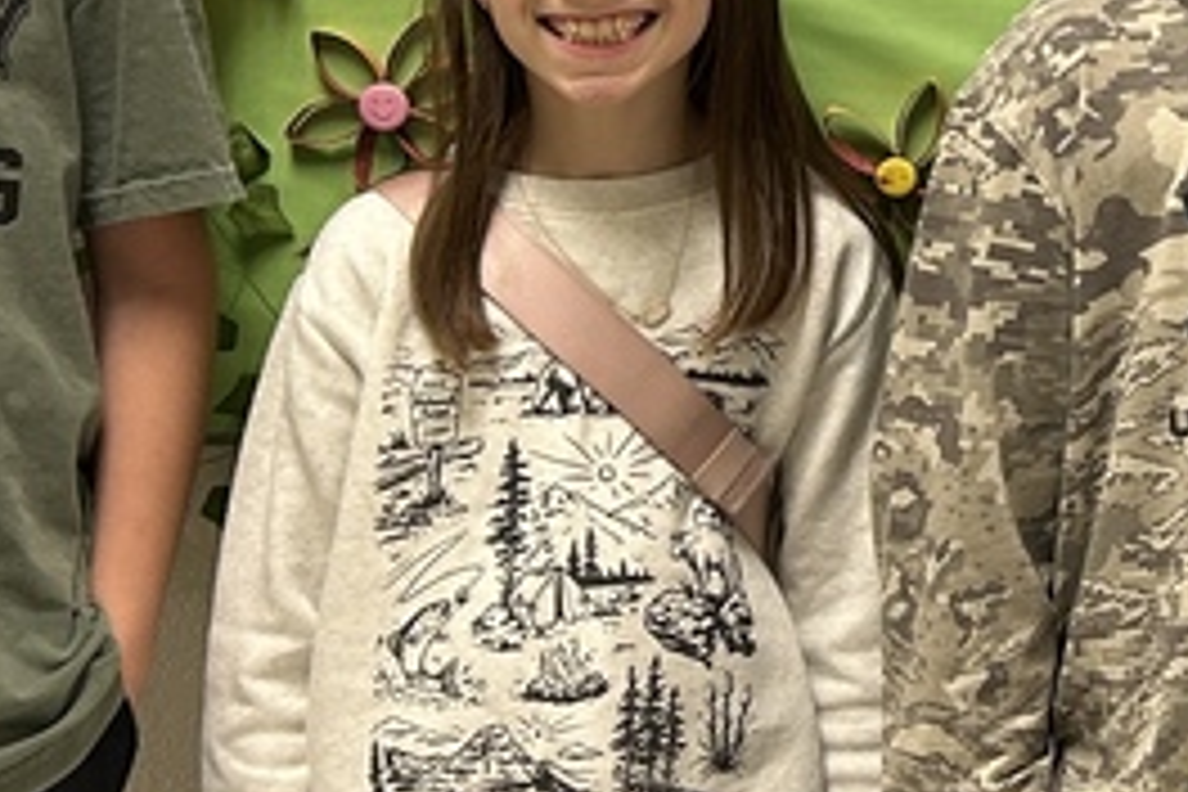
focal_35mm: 105
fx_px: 3465
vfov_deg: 12.9
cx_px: 1616
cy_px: 68
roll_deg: -0.6
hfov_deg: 18.0
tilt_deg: -6.1
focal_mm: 5.7
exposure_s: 1/60
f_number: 1.5
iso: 100
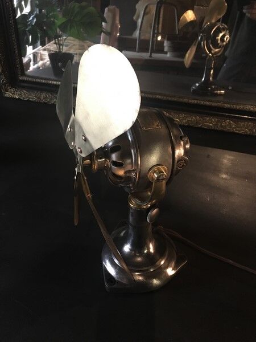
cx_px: 128
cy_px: 171
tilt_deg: -38.8
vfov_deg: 61.7
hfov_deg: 48.2
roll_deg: +2.3
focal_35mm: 29
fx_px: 286
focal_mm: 4.15
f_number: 2.2
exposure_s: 1/17
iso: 250
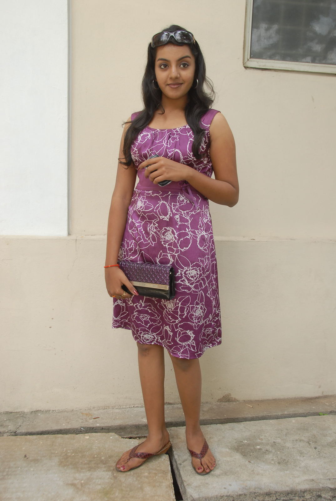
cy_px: 250
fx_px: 460
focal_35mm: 33
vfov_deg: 57.1
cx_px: 168
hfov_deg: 40.1
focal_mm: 22
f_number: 6.3
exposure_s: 1/125
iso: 320
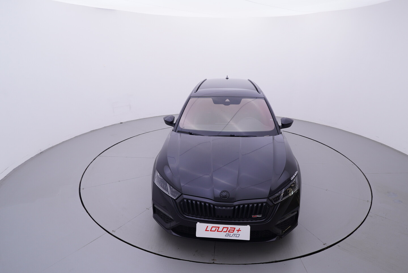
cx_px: 204
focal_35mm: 22
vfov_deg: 56.2
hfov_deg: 77.3
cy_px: 136
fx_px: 255
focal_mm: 15
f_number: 5
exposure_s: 1/80
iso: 200
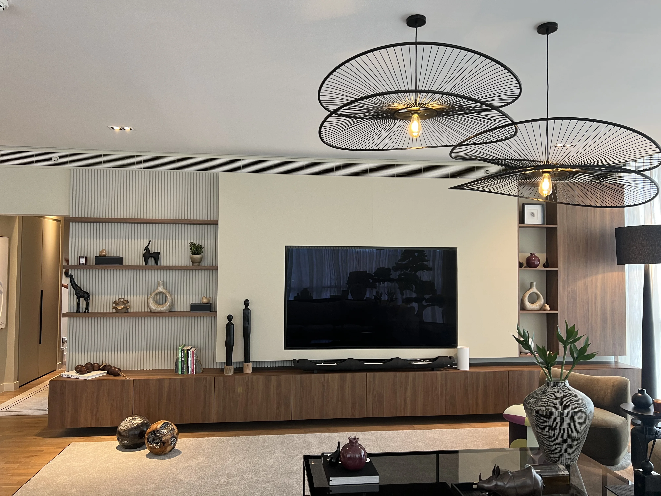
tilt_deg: +0.6
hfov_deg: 67.3
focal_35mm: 26
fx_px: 496
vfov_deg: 53.1
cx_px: 330
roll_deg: -0.2
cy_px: 248
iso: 100
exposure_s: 1/50
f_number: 1.5
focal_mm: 5.7
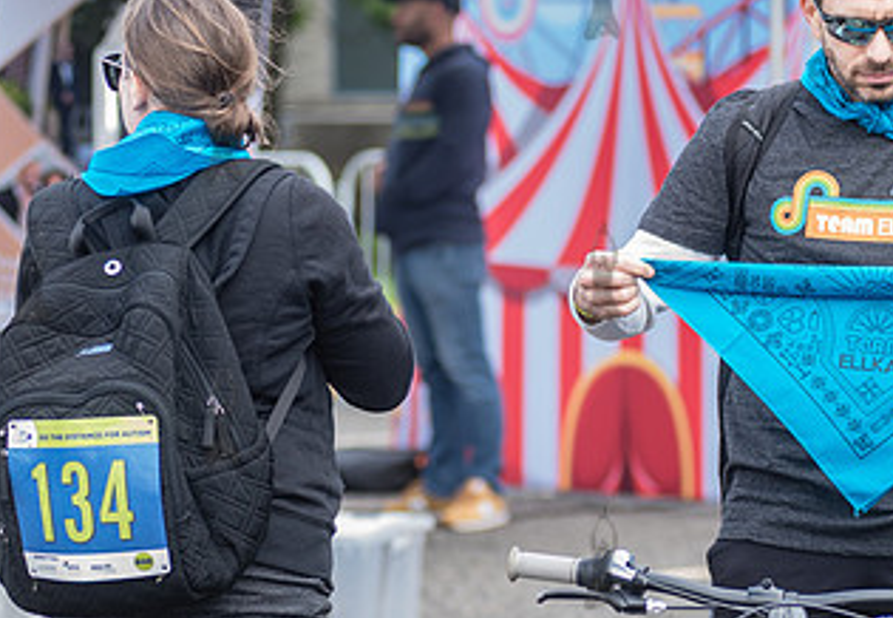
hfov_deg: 9.2
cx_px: 725
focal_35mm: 220
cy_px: 333
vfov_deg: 6.4
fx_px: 5522
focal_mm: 105
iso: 200
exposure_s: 1/200
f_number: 3.5
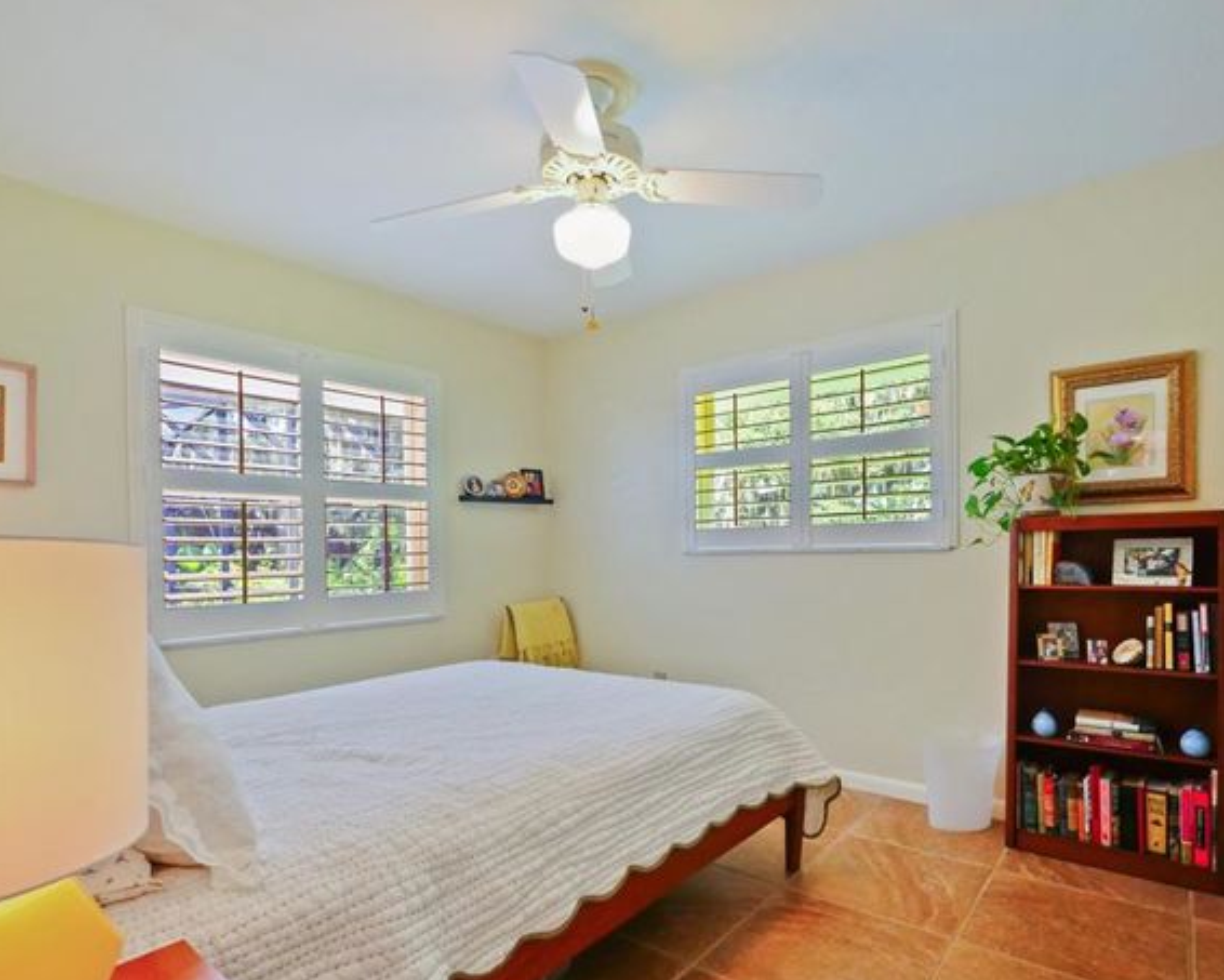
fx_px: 616
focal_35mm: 17
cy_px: 534
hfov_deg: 89.5
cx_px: 648
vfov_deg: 76.8
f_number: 4
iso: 2500
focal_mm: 7
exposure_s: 1/60
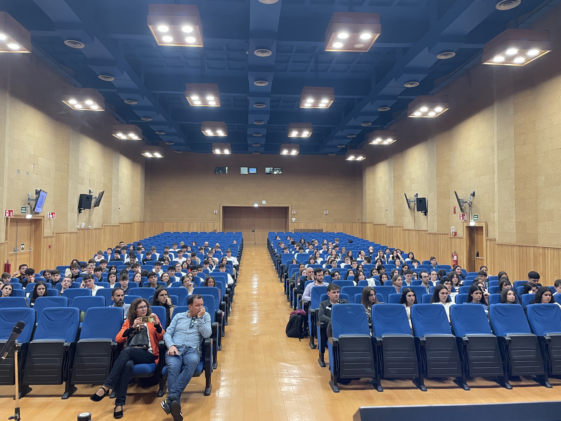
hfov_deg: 67.3
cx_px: 280
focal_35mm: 26
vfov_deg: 53.1
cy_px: 210
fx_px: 421
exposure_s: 1/50
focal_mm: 4.2
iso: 200
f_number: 1.6
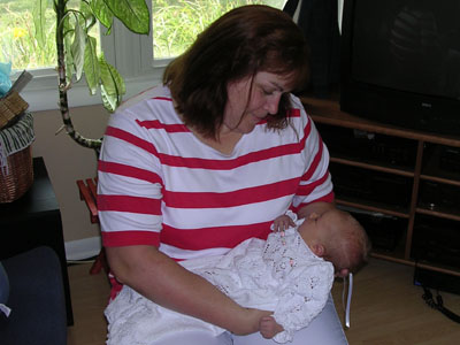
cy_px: 172
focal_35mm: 46
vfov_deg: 31.5
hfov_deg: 41.2
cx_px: 230
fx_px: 611
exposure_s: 1/60.1
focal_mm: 7.1
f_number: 3
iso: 100
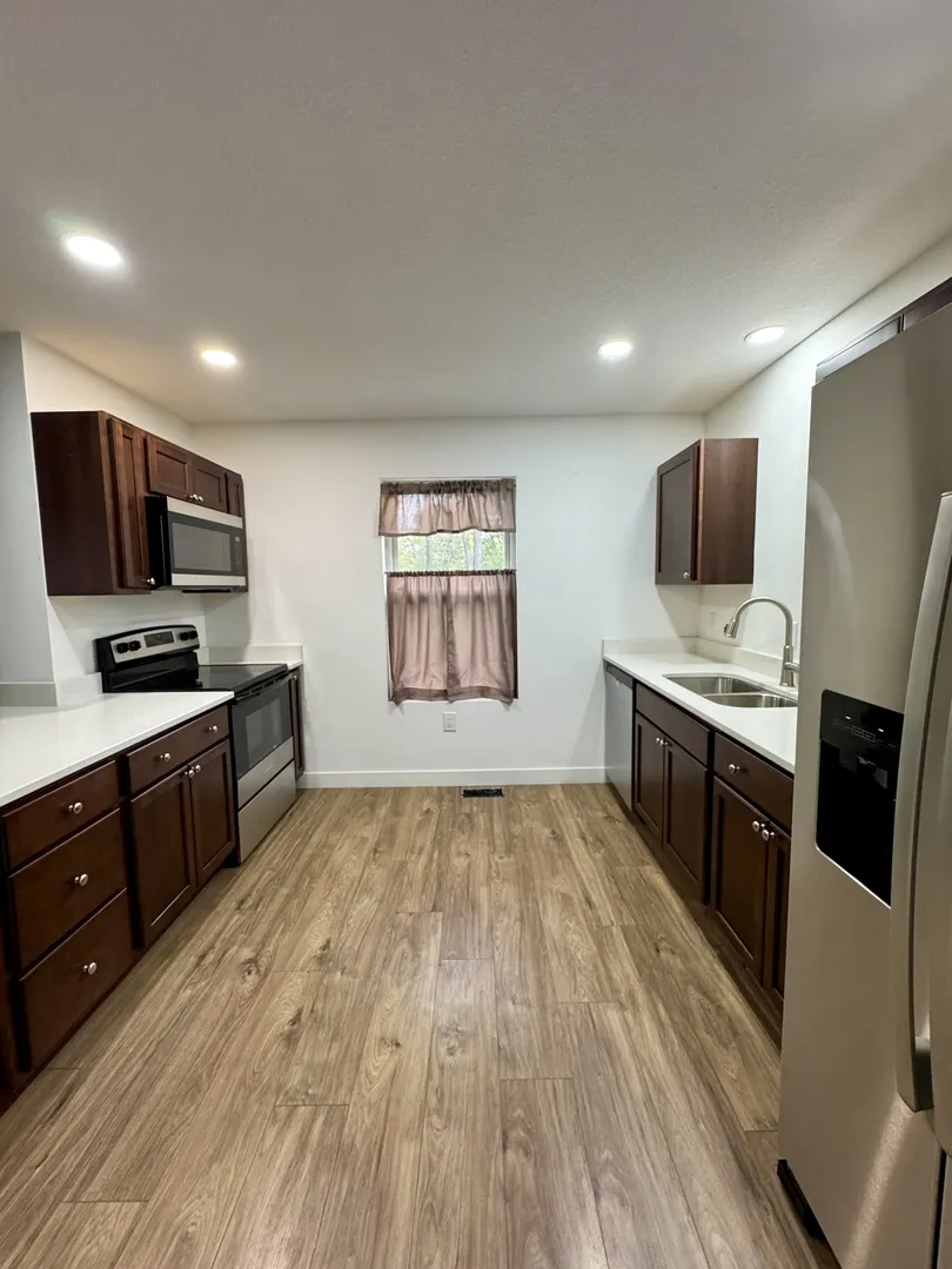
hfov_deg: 85.7
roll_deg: +1.9
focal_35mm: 14
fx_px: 513
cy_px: 634
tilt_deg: -5.4
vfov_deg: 102.1
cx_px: 476
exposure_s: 1/66
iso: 320
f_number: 2.2
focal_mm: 2.22
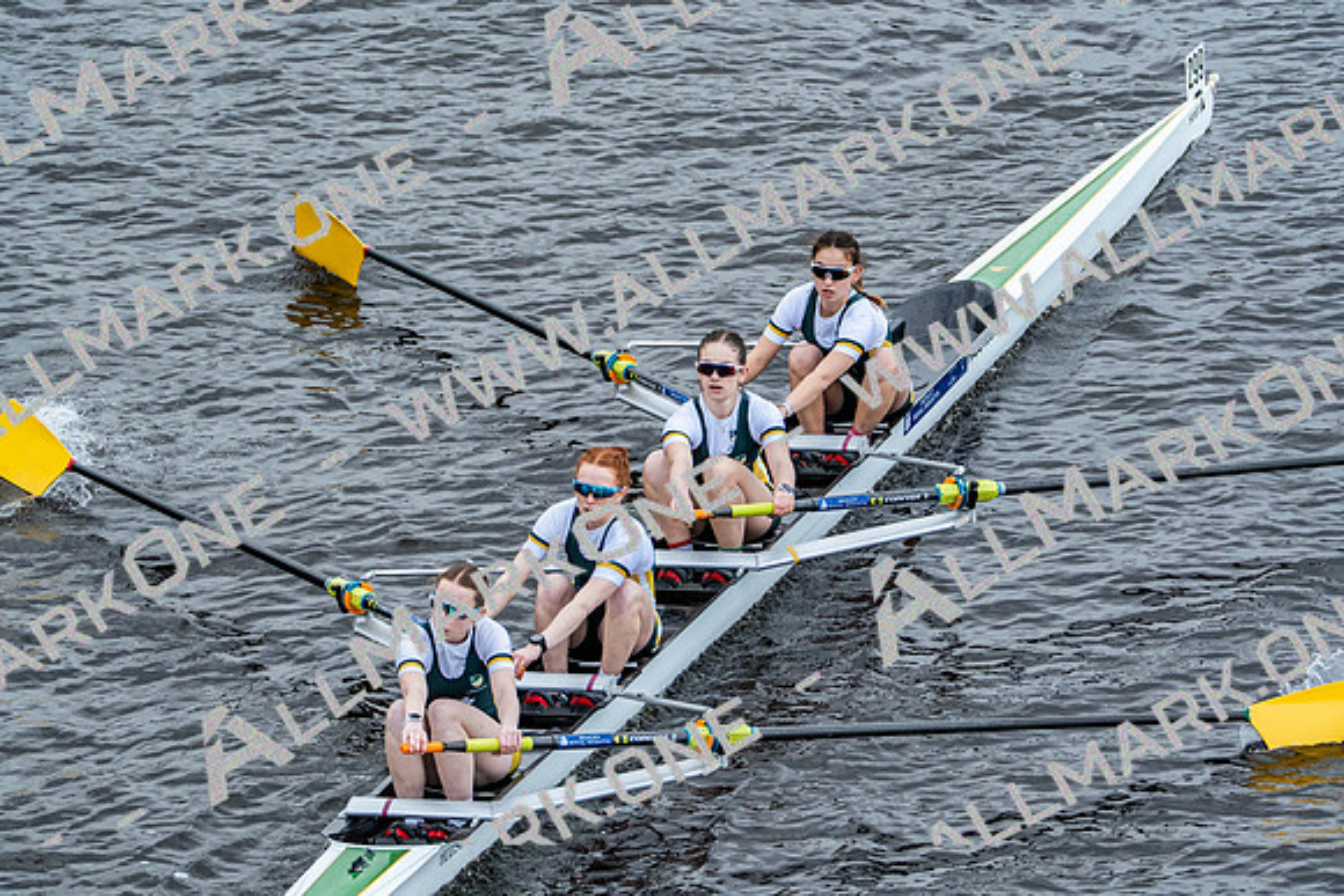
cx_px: 672
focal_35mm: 321
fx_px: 11986
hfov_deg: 6.4
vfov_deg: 4.3
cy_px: 448
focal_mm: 321
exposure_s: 1/1250
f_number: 6.3
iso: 1600
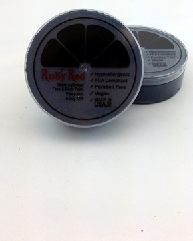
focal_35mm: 49
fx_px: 350
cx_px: 133
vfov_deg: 37.3
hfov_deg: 30.6
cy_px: 67
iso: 50
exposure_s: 1/153
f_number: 2.4
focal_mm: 4.12
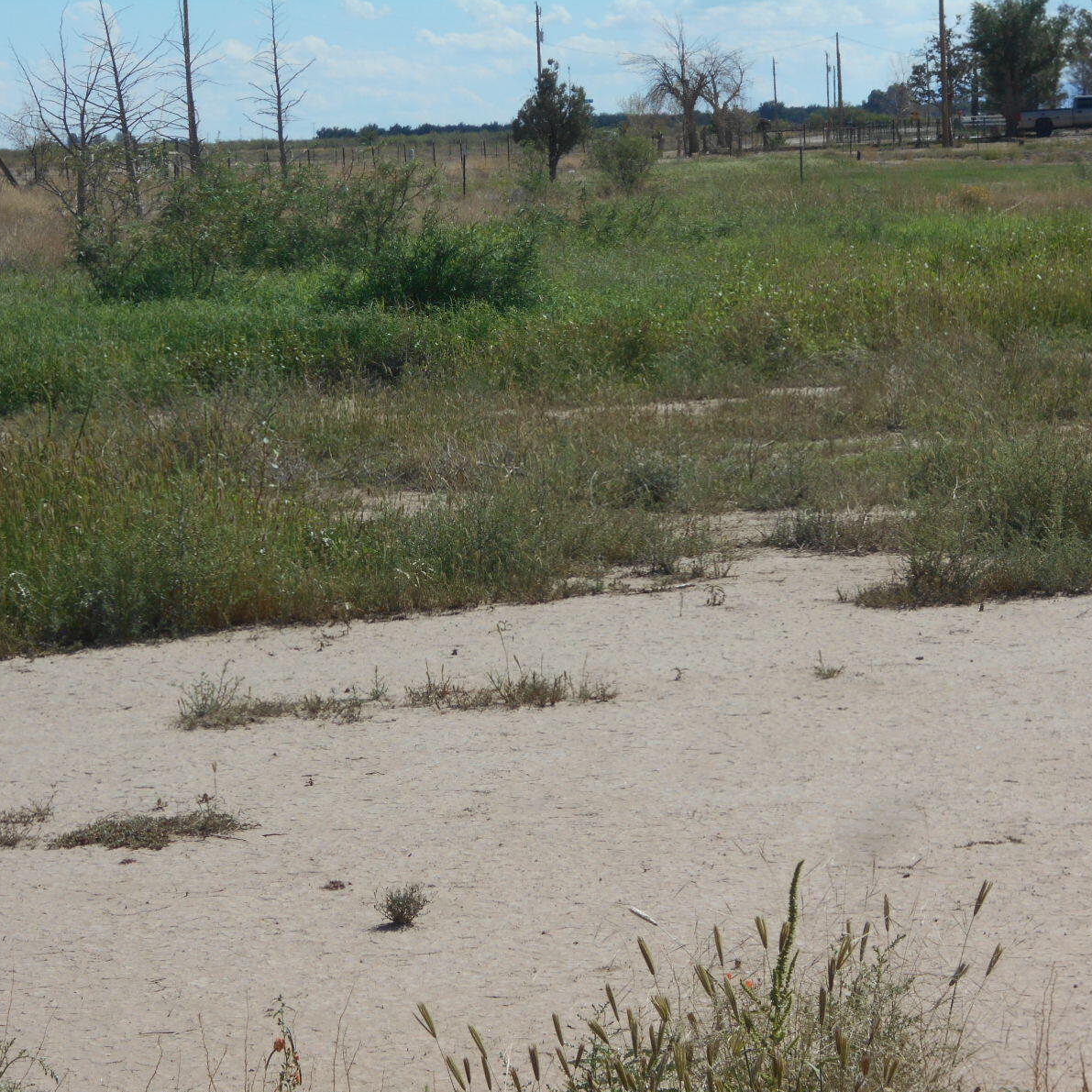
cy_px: 548
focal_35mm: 133
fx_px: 4747
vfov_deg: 13.1
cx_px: 440
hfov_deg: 13.1
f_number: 6
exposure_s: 1/640
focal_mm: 20.1
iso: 80
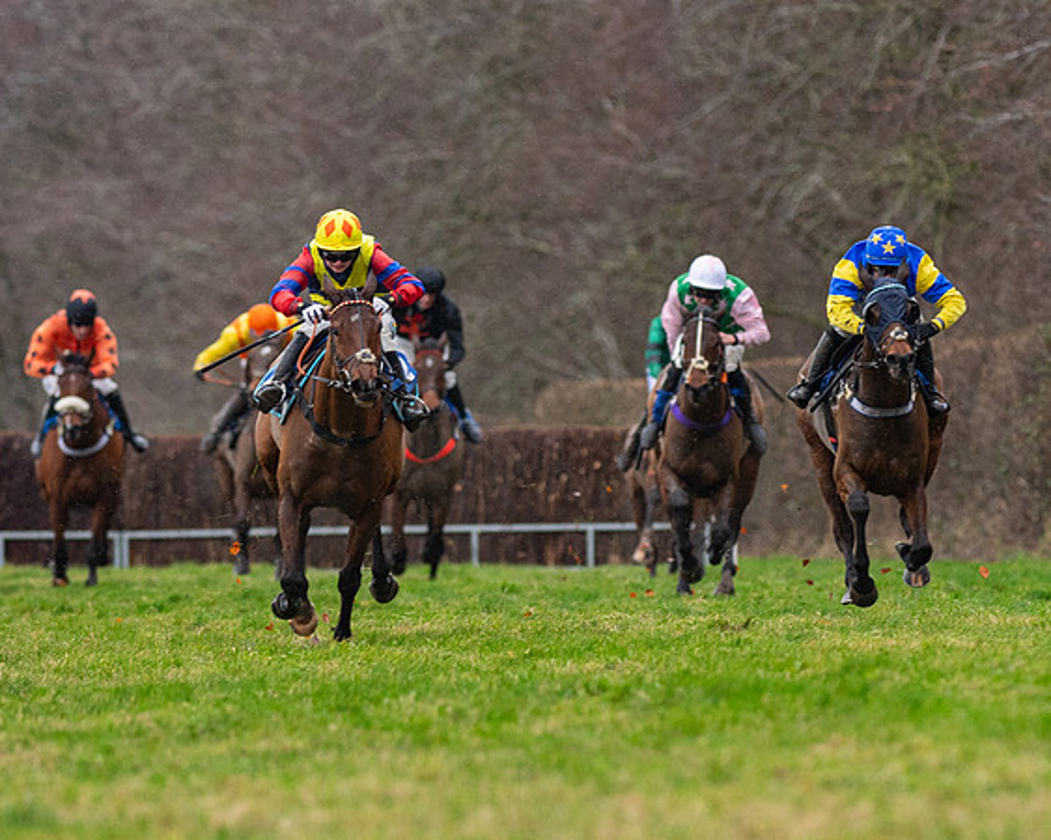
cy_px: 423
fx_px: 18583
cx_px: 676
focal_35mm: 598
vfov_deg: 2.6
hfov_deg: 3.2
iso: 1000
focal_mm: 300
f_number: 5
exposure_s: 1/1000
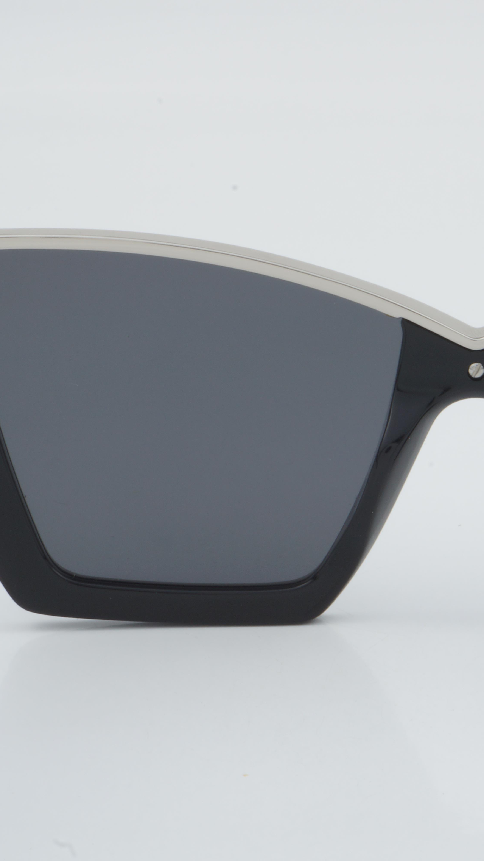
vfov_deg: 18.2
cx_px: 472
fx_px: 2692
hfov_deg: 10.2
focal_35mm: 118
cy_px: 430
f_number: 32
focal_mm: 50
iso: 100
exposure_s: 1/3
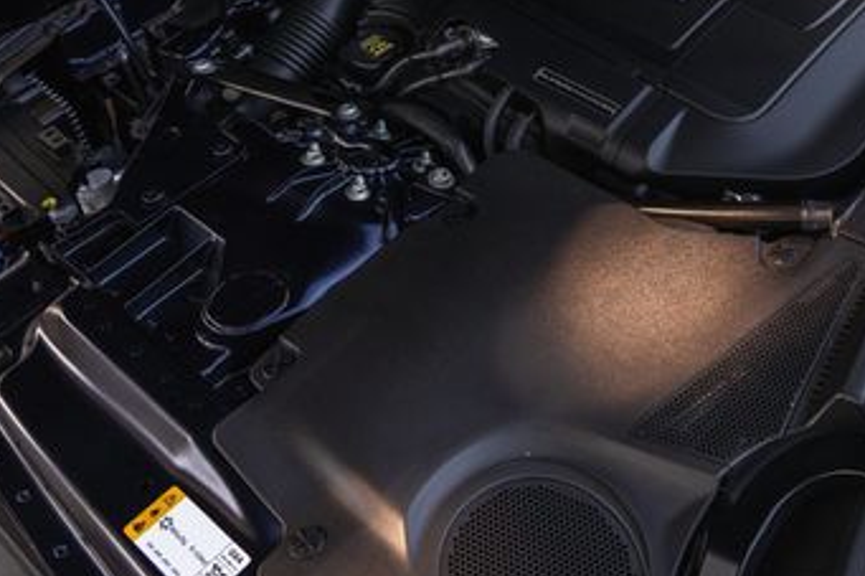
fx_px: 1081
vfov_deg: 28.8
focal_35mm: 45
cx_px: 591
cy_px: 71
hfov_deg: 42.9
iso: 640
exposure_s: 1/80
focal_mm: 24
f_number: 7.1
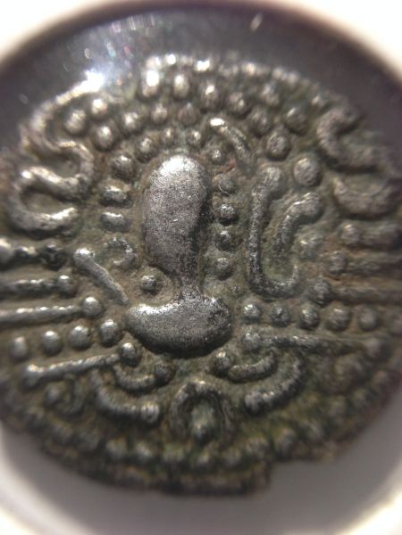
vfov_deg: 55.4
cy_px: 268
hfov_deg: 42.9
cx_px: 201
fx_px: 511
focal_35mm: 33
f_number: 2.4
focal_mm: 4.12
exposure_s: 1/20
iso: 125
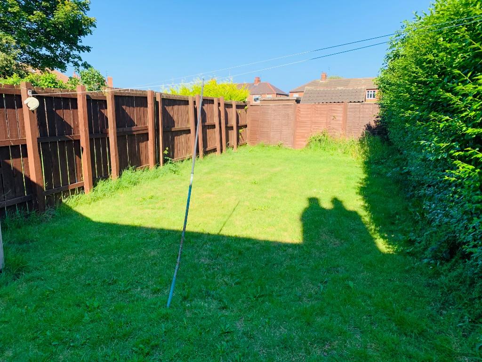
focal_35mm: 26
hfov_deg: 67.3
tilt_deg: -11.6
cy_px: 181
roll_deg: +0.2
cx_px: 241
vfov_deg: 53.1
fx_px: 362
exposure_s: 1/1065
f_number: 1.8
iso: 25
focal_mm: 4.25
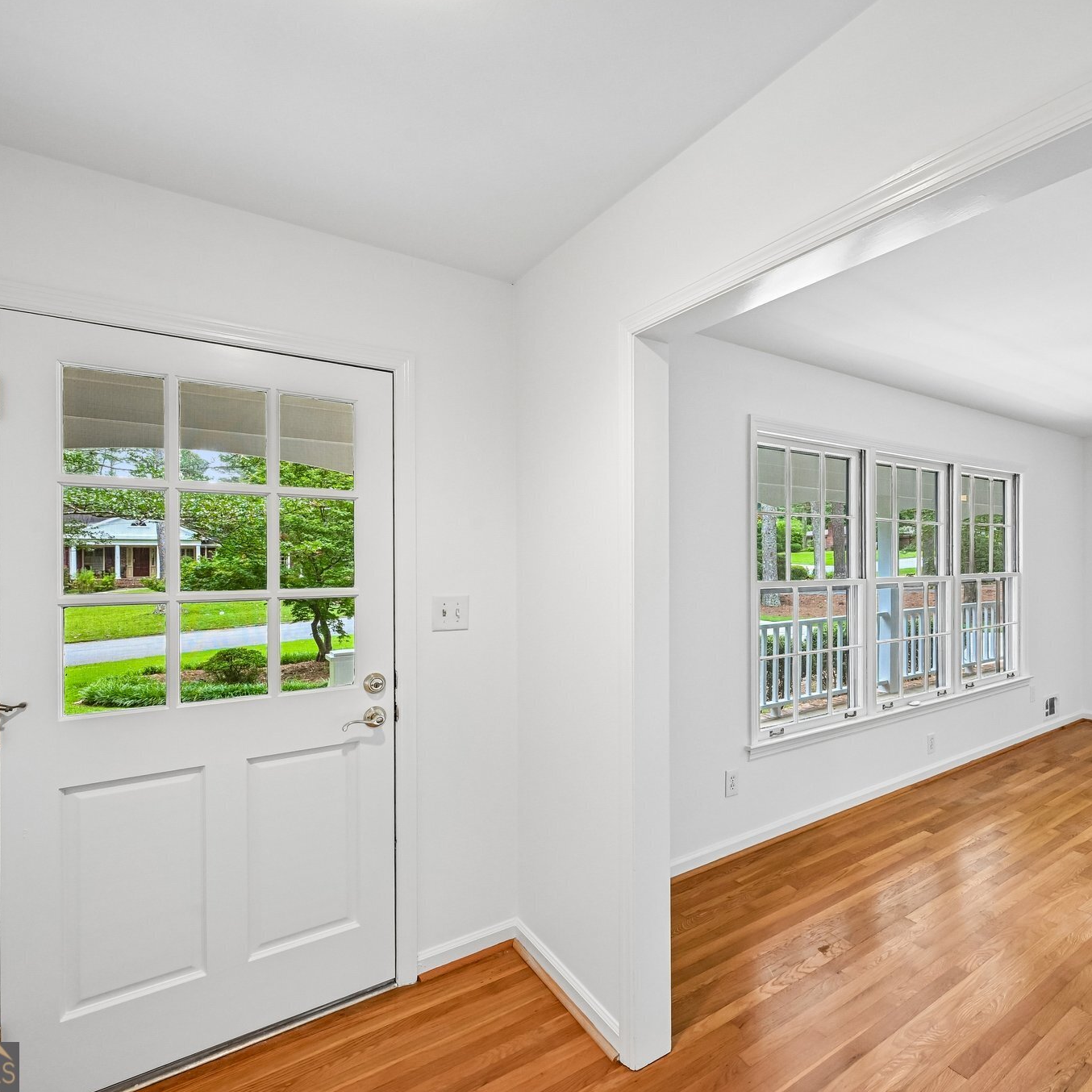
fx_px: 642
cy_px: 546
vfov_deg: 80.7
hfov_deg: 79.3
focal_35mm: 18
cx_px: 681
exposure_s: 1/15
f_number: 8
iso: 320
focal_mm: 14
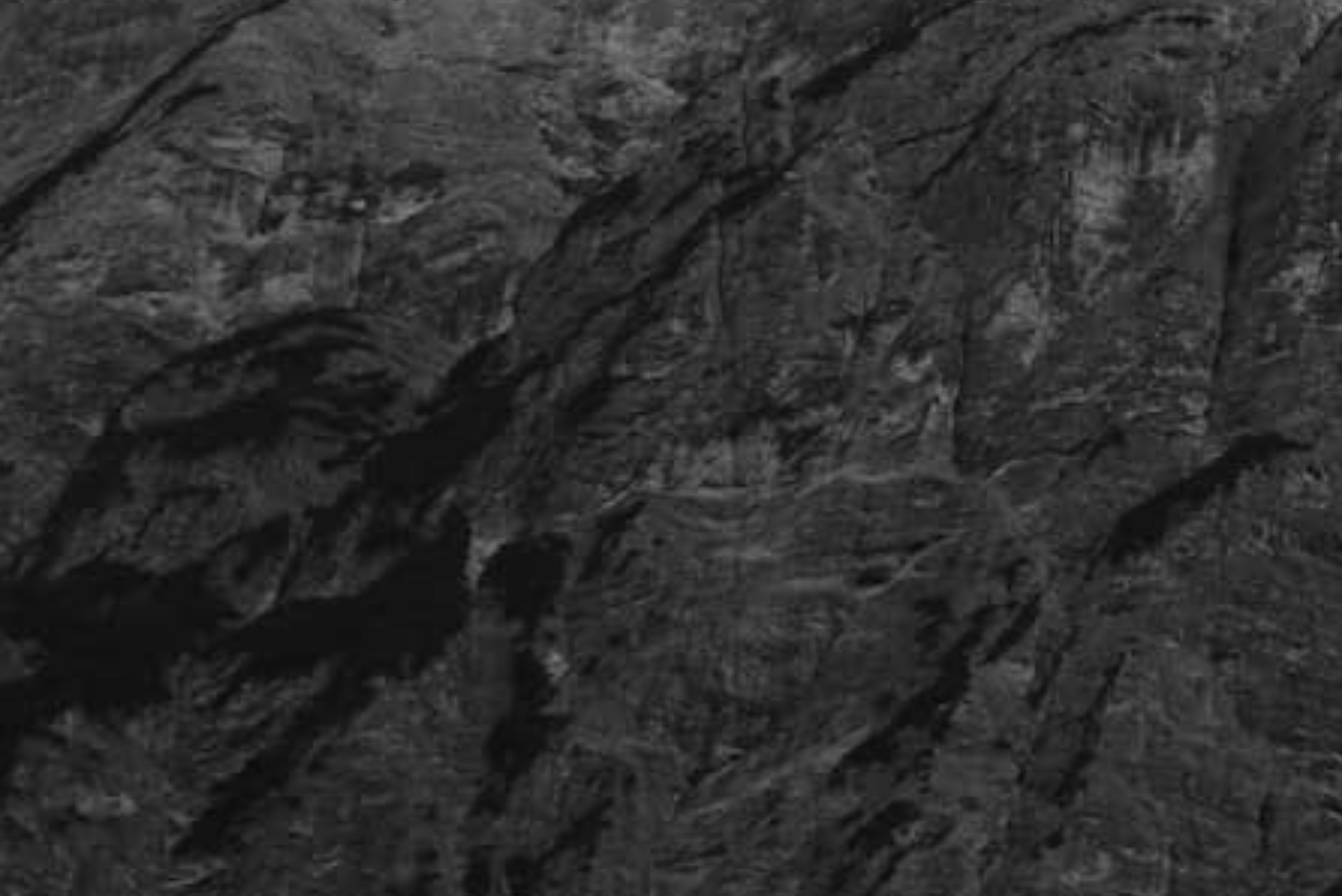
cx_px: 1372
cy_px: -93
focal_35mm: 203
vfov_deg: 6.7
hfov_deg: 10.0
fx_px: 7572
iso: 125
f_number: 5.6
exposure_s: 1/400
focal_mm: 39
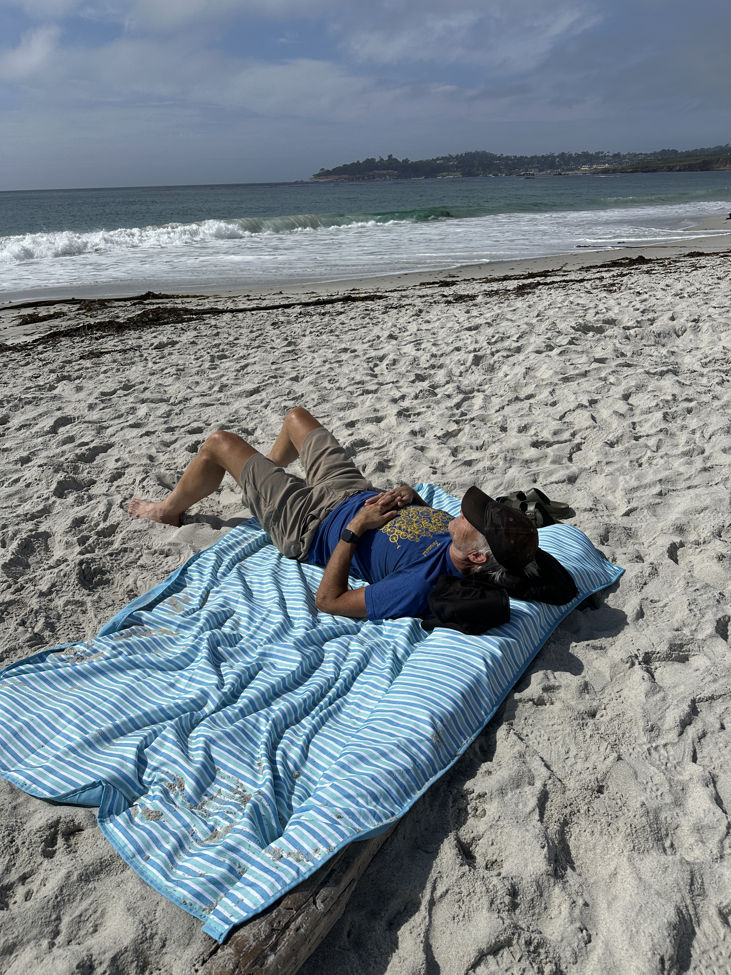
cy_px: 488
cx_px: 366
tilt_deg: -23.8
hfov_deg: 56.8
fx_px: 676
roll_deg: +0.6
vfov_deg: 71.6
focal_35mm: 24
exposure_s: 1/15625
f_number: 1.78
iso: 80
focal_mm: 6.86
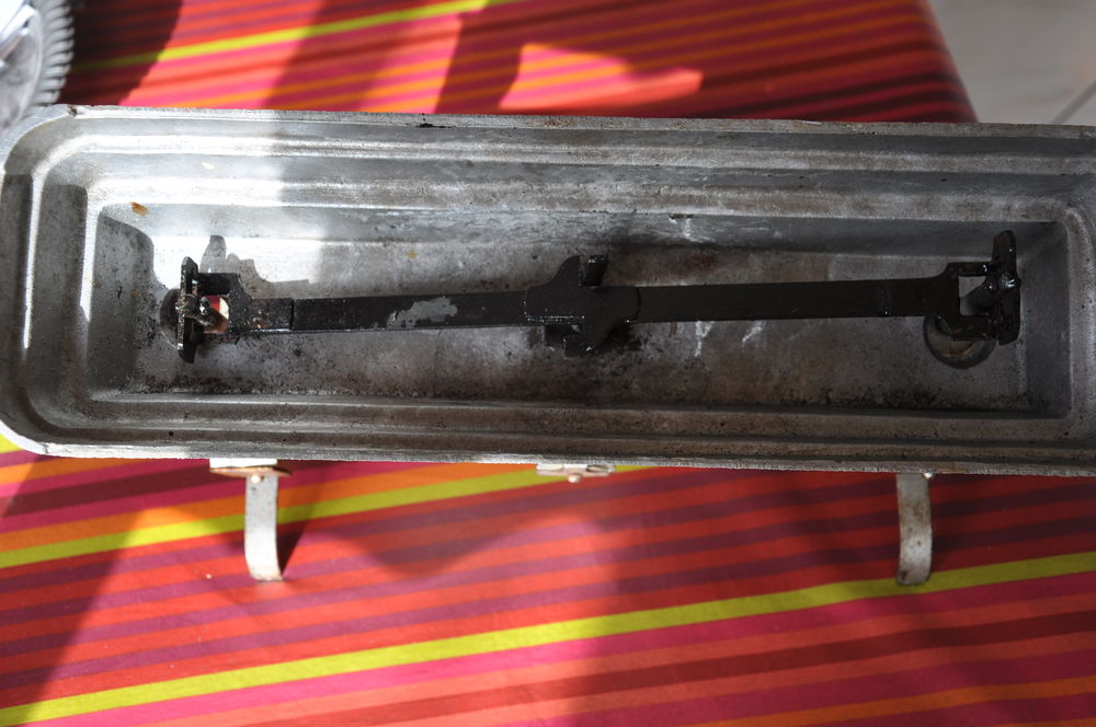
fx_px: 1368
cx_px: 548
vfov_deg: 29.8
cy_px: 364
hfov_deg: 43.7
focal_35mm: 45
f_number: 5.6
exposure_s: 1/125
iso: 200
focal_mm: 30
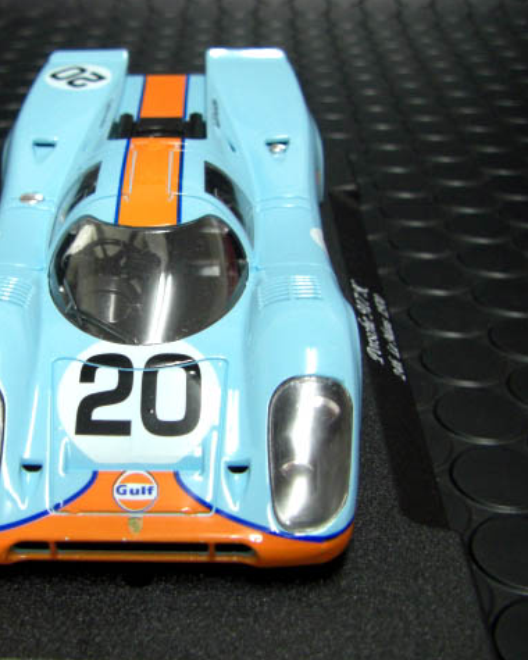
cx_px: 143
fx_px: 977
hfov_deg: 29.8
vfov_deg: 37.3
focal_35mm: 50
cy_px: 329
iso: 200
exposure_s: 1/30
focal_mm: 6.3
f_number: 3.4
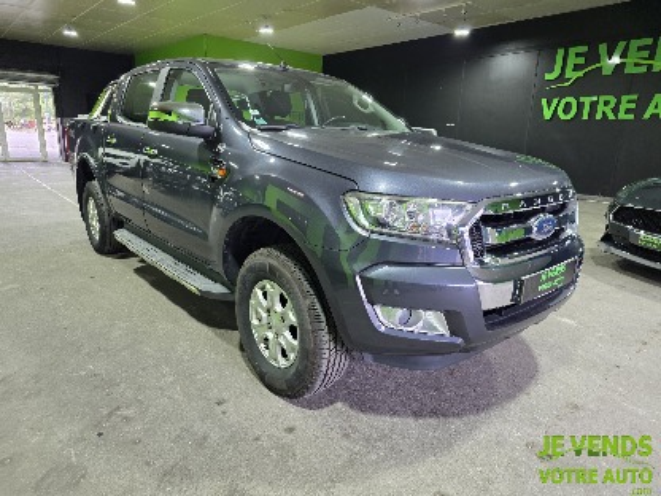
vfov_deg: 58.9
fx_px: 439
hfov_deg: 73.9
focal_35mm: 23
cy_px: 248
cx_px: 330
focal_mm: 6.25
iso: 200
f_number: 1.7
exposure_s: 1/180
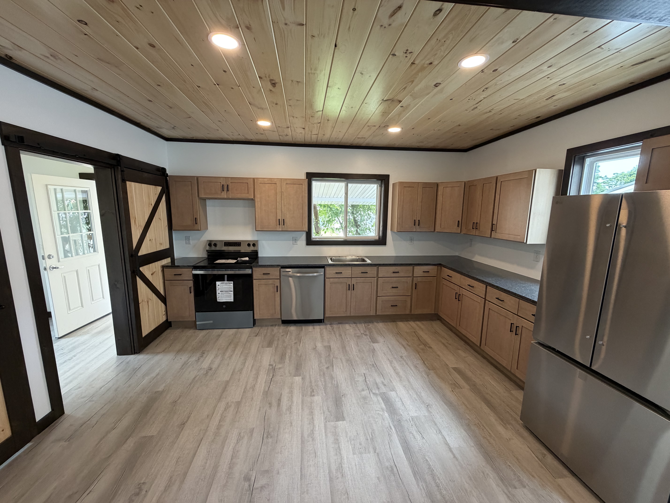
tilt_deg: -8.2
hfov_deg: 102.1
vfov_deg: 85.7
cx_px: 335
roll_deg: +0.0
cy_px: 252
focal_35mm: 14
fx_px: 271
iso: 320
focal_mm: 2.22
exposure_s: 1/120
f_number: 2.2
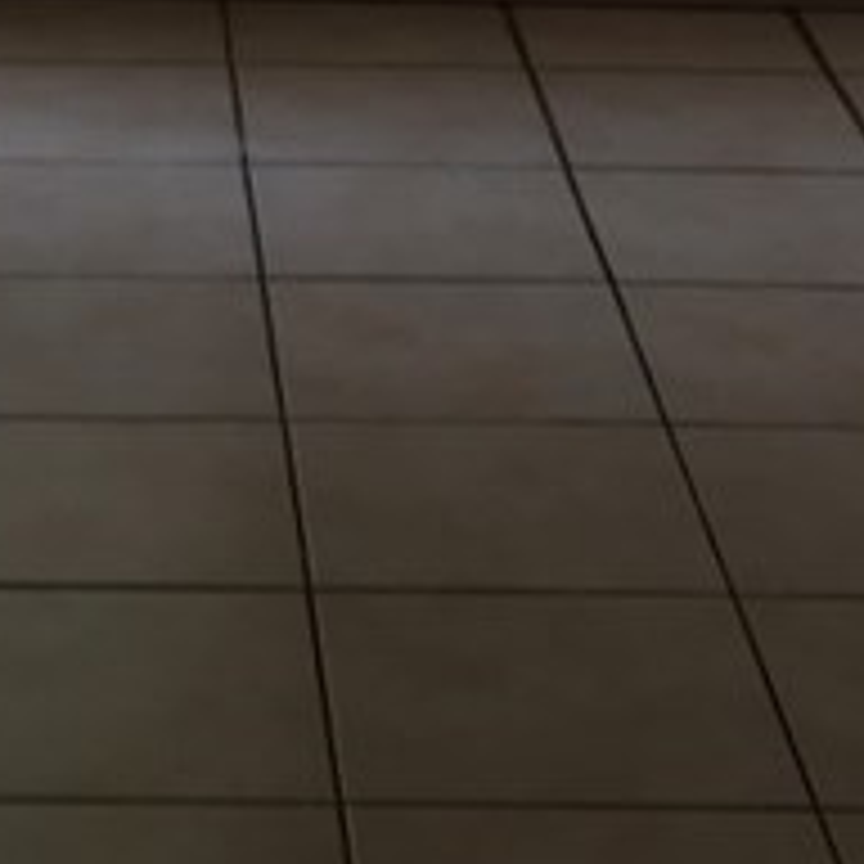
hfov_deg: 12.6
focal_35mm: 137
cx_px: 81
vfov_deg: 11.6
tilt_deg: -2.9
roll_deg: +0.2
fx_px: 3869
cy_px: -774
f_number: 2.2
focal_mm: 4.15
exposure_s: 1/40
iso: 25
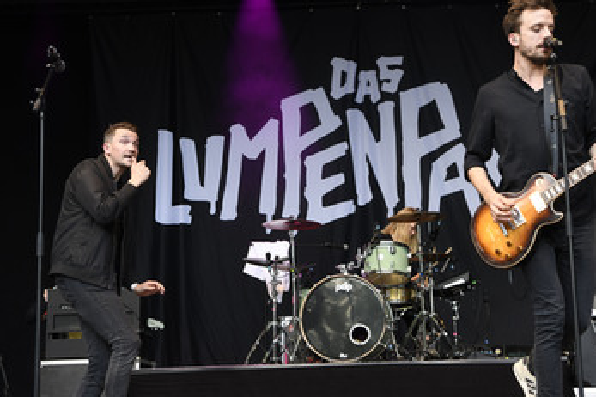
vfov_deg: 20.9
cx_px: 360
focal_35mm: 65
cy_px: 229
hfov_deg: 30.9
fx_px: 1076
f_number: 4
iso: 800
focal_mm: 50
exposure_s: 1/400
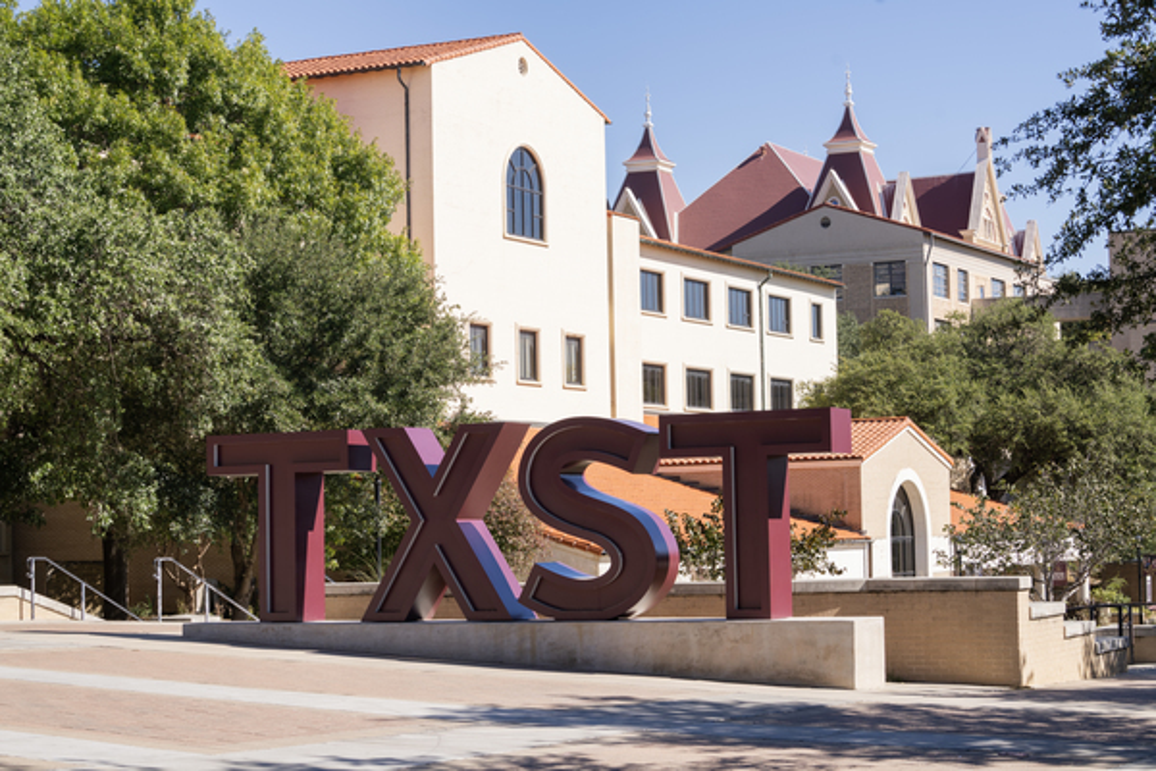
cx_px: 578
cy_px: 386
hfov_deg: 28.1
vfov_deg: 18.9
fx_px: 2312
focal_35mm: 72
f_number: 9
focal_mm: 72
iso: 200
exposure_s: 1/250
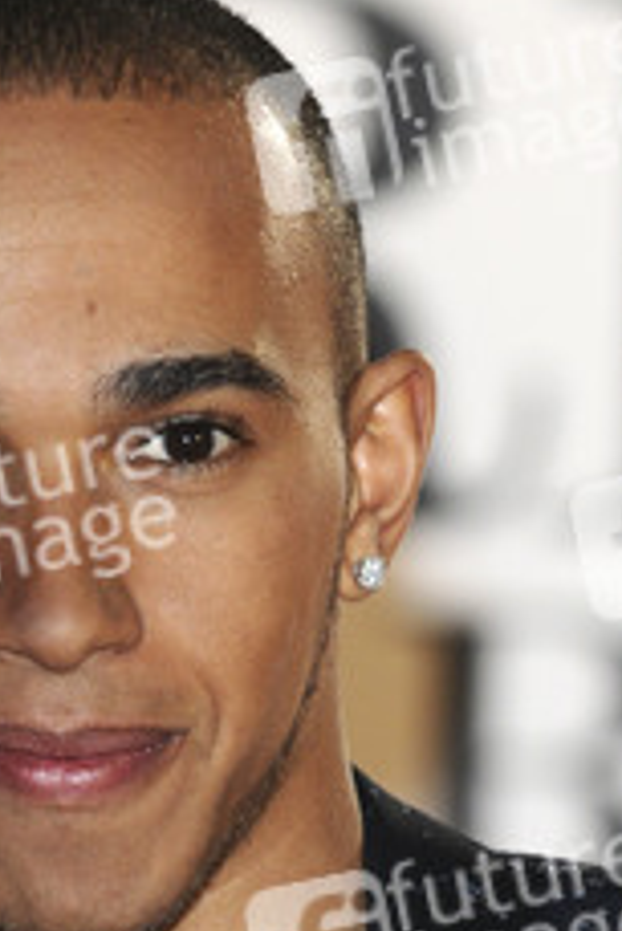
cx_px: 87
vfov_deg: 3.9
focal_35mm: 524
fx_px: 13559
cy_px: 728
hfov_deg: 2.6
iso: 640
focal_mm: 200
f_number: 5
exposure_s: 1/160
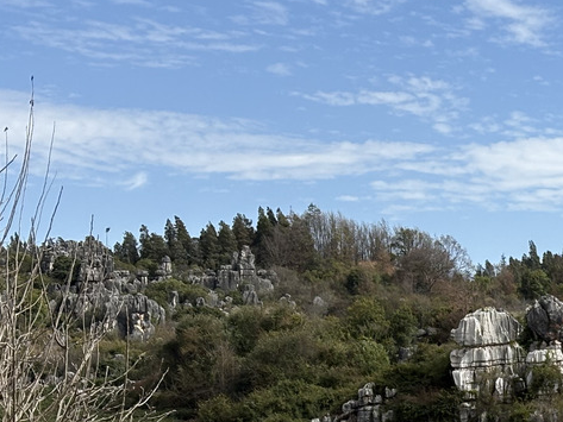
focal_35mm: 132
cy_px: 433
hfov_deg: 14.5
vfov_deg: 11.1
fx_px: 2147
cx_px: 673
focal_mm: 5.96
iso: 40
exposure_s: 1/2639
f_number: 1.6
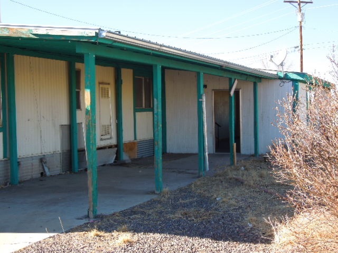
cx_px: 169
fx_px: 469
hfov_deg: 39.7
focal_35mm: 48
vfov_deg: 30.3
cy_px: 126
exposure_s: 1/200
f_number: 4
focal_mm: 8.7
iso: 100
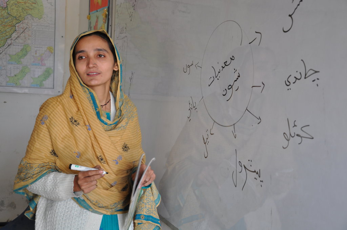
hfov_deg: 33.4
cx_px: 174
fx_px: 578
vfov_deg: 22.6
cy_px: 115
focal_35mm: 60
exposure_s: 1/30
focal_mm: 40
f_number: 5.6
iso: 280
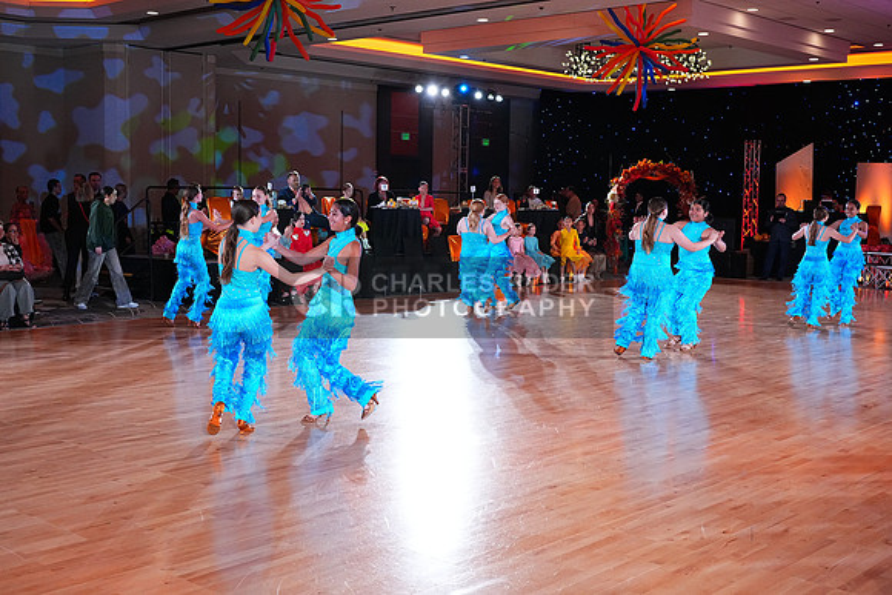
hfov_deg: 47.4
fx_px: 1016
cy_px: 298
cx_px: 446
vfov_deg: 32.6
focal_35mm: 41
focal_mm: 41
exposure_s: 1/400
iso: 5000
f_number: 5.6
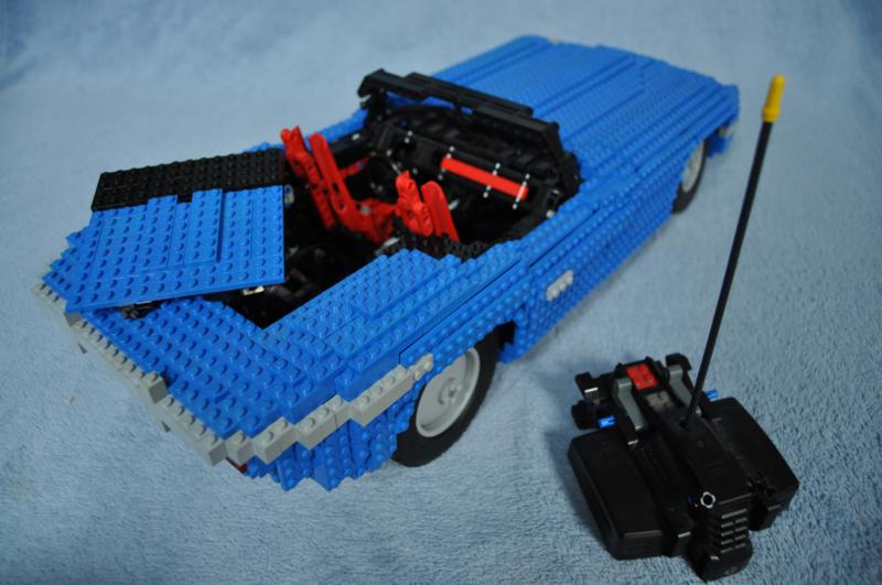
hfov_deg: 67.5
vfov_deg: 47.8
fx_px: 661
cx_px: 441
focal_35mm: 27
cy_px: 292
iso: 1000
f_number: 3.5
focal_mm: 18
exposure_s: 1/30
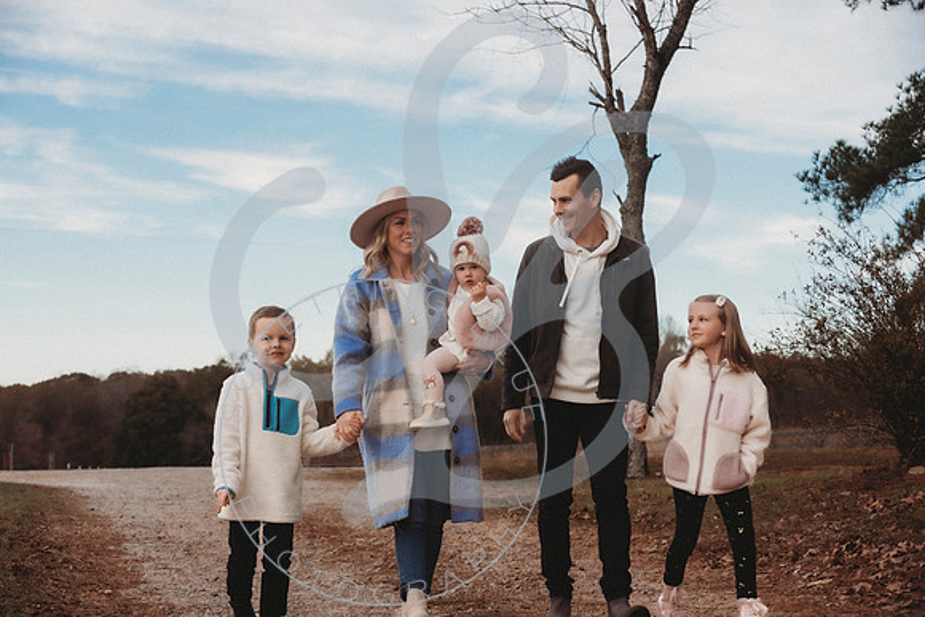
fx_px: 1799
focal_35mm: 70
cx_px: 462
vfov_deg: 19.5
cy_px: 308
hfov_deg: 28.8
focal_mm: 70
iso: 400
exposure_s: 1/250
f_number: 2.8
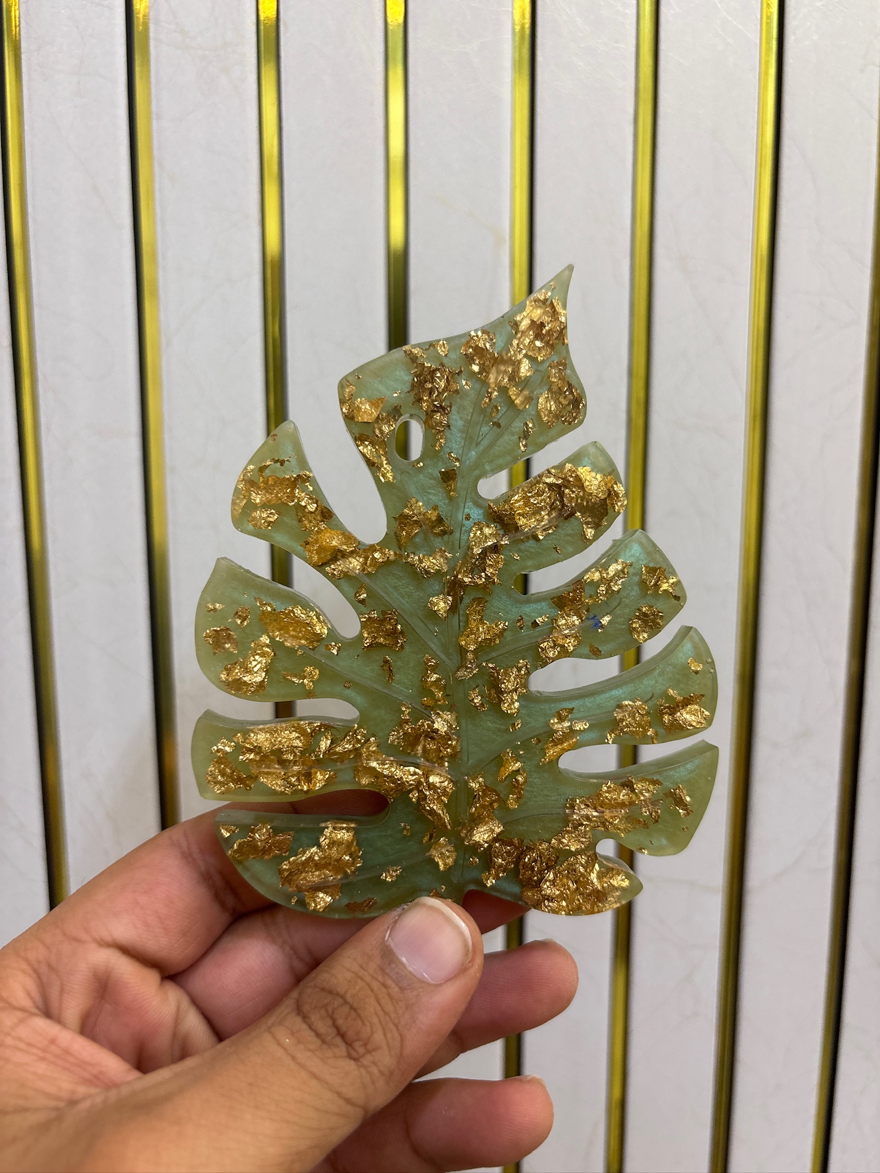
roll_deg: +0.4
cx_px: 440
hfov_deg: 53.1
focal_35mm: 26
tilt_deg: -9.6
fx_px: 881
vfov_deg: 67.3
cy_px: 586
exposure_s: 1/50
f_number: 1.6
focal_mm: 5.96
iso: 100
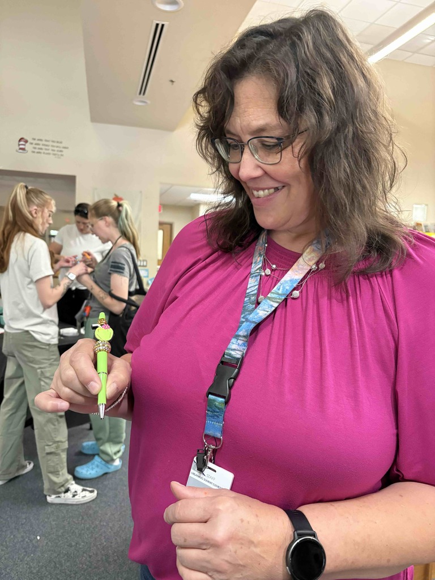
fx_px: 436
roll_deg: -2.8
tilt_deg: -4.4
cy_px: 290
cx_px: 218
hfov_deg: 53.1
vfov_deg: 67.3
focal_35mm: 26
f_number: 1.6
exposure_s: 1/60
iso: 500
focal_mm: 5.96
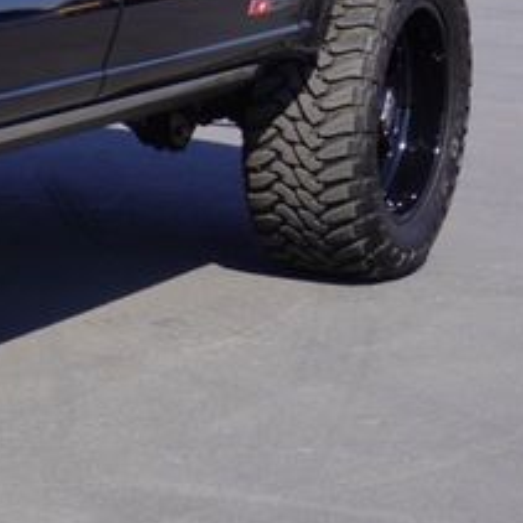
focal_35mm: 173
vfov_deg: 10.1
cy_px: 62
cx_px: -694
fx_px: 2957
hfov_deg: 9.2
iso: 100
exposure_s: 1/125
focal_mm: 28
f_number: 10
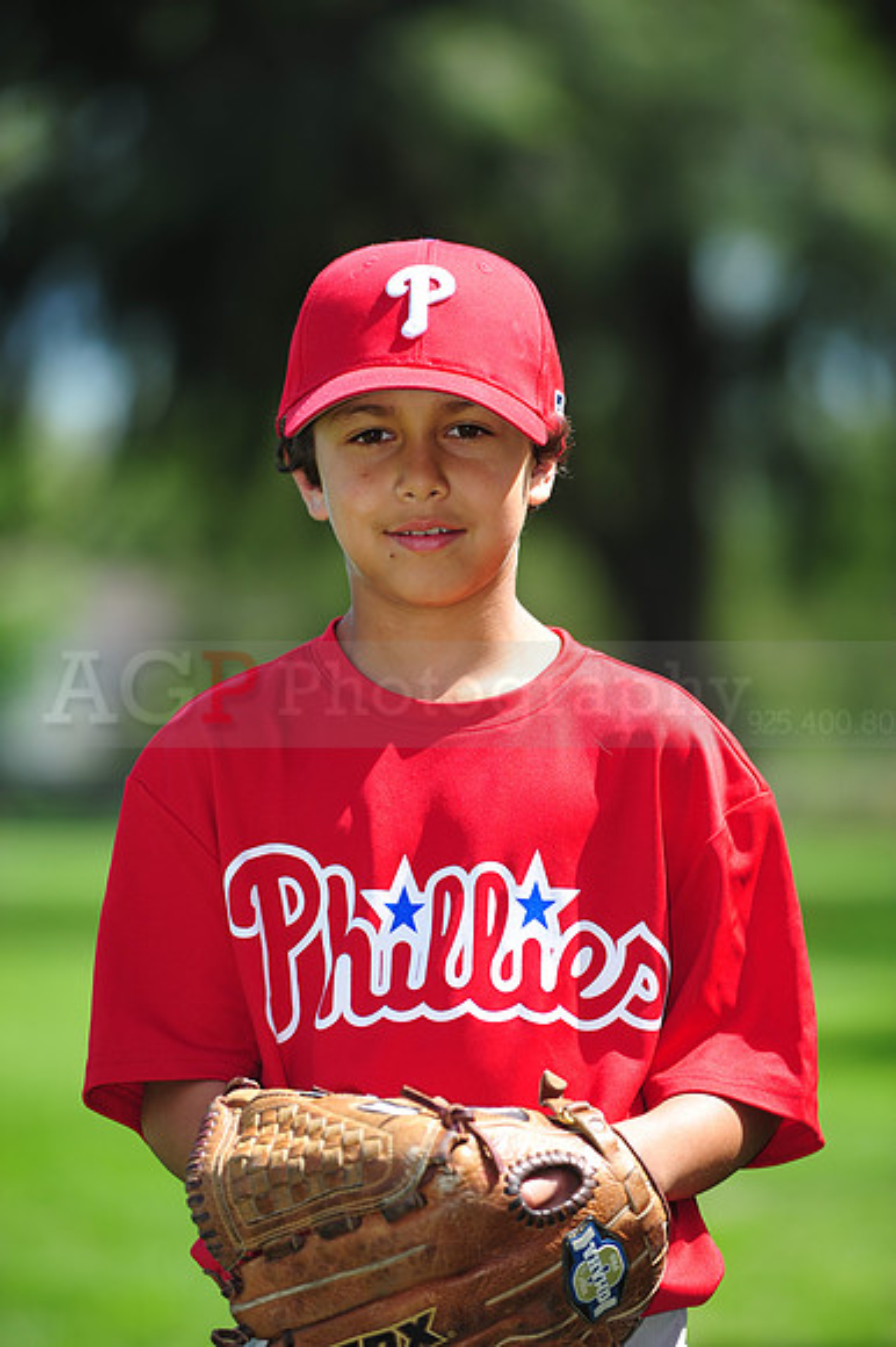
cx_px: 448
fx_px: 7475
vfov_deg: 10.3
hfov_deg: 6.9
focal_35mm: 200
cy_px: 674
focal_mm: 200
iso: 200
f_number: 4.5
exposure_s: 1/640
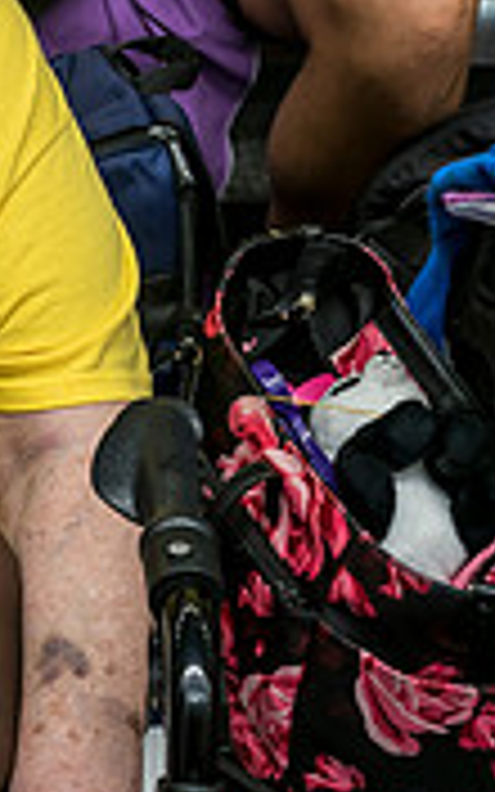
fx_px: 1986
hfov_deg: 13.5
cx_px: -223
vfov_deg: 22.6
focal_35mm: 92
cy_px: 396
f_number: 4
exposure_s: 1/100
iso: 500
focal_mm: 17
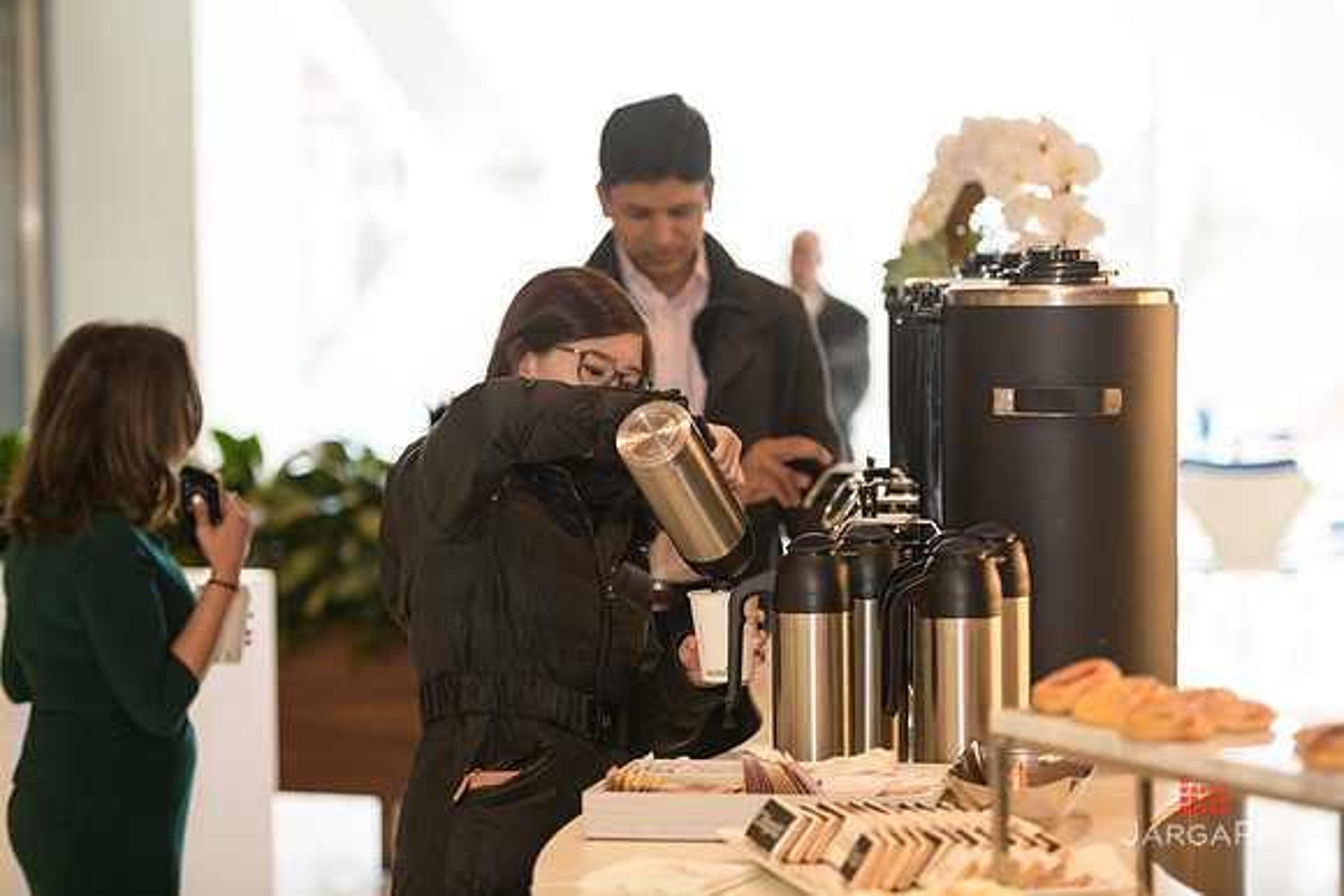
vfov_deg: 12.5
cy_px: 448
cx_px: 672
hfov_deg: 18.6
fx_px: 4107
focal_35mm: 110
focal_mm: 110
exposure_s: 1/125
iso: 400
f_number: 3.2
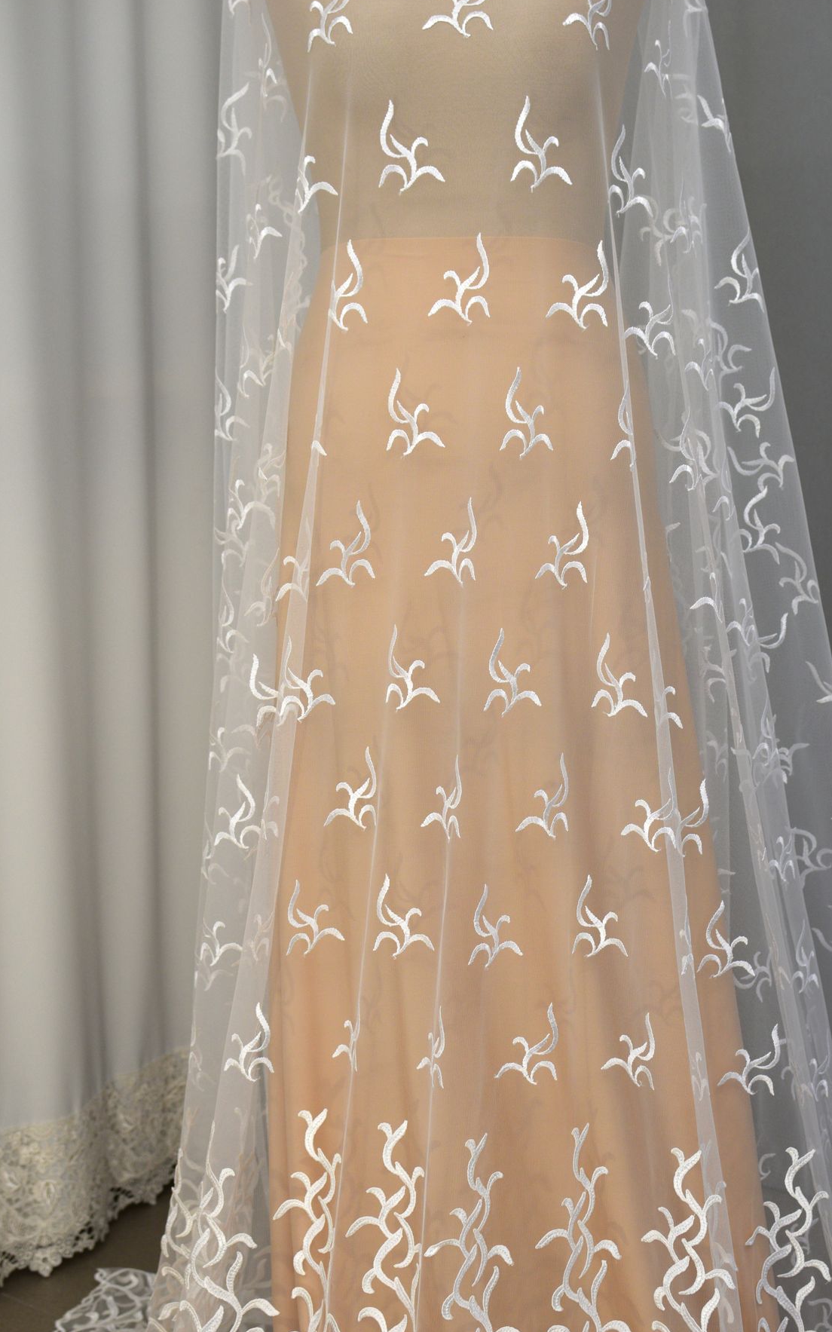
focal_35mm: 55
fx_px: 1978
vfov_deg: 37.2
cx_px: 450
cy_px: 655
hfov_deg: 23.7
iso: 400
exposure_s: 1/80
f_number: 4.5
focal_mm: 35
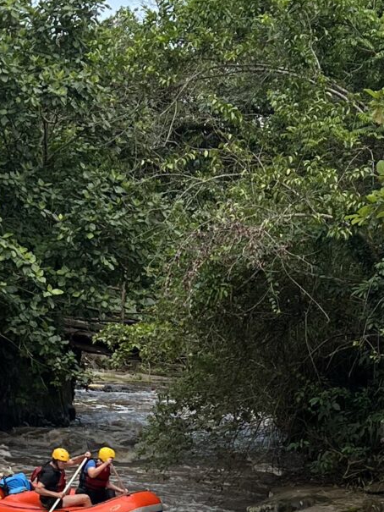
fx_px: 1626
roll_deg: -1.3
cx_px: 196
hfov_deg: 13.5
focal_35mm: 110
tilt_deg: -5.7
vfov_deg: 17.6
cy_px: 480
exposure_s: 1/1724
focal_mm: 5.7
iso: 50
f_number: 1.5
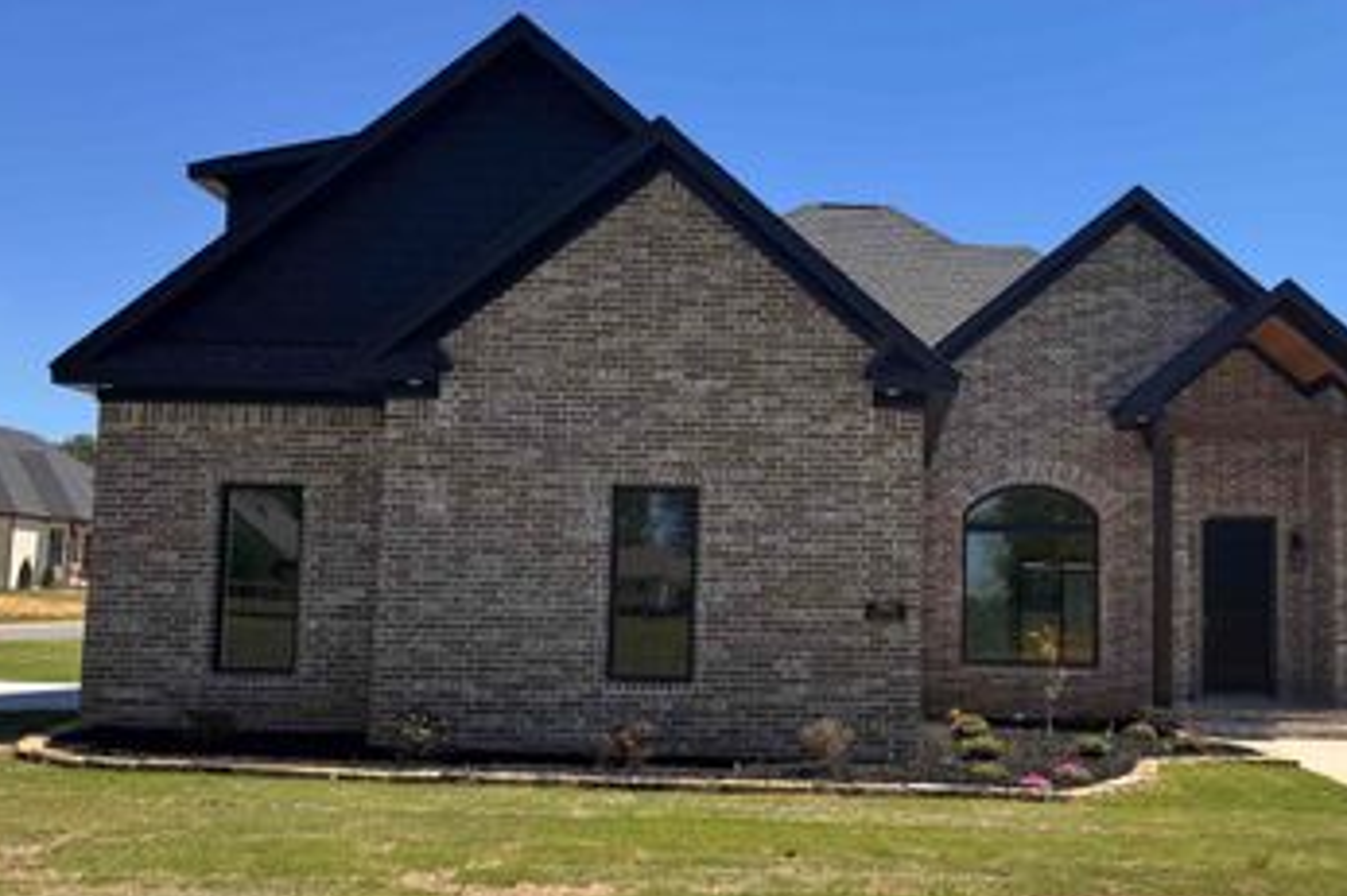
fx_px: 1346
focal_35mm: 36
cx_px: 866
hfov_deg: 52.4
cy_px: 506
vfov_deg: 36.8
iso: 80
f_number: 1.78
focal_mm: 6.76
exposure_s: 1/3247
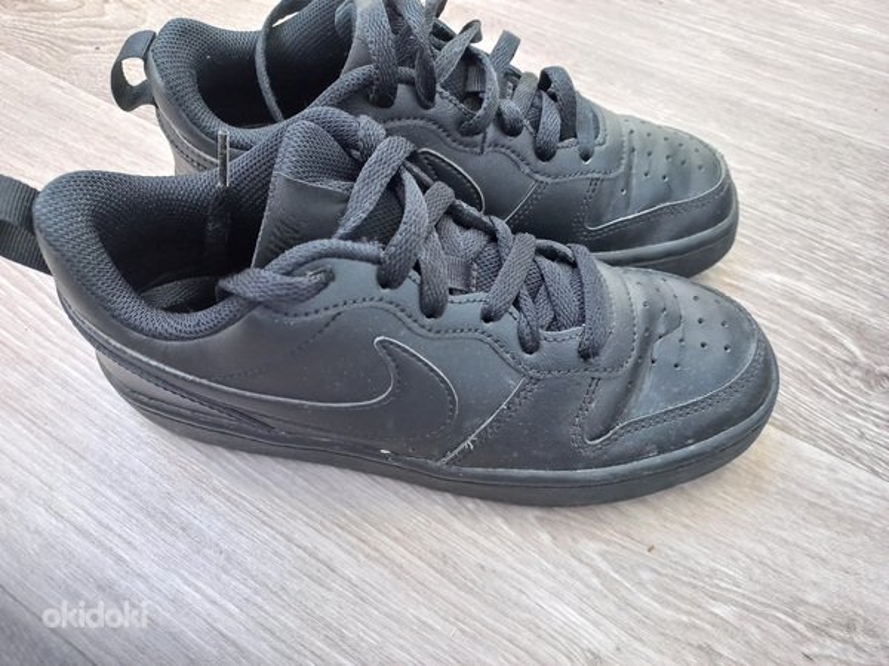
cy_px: 333
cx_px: 444
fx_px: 642
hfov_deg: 69.4
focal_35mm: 25
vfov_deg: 54.9
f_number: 1.8
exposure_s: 1/25
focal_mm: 4.6
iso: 320
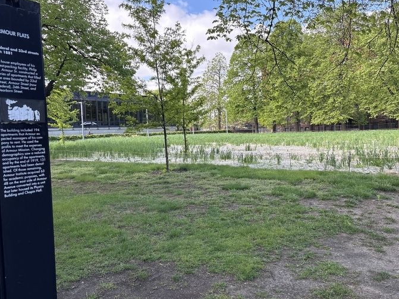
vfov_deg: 45.4
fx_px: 357
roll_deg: +2.3
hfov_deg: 58.3
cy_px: 147
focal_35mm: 31
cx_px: 219
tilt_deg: -2.2
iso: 64
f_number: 1.6
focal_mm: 5.96
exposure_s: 1/581
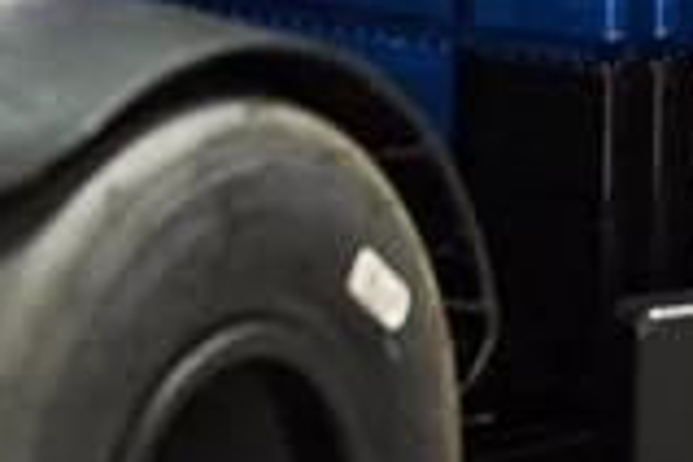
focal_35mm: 264
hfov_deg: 7.6
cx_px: -536
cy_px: -601
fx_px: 5082
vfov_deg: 5.1
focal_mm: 35
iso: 500
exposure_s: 1/320
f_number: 1.2
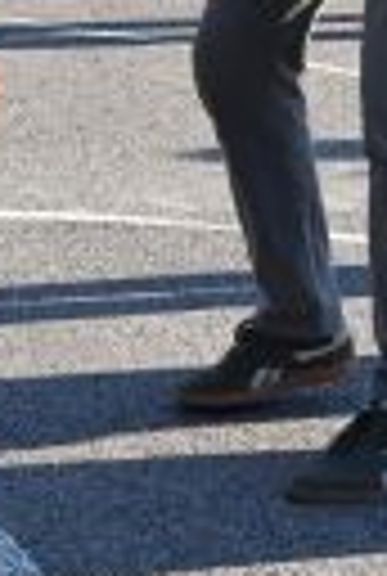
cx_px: 115
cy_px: -63
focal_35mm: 206
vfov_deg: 9.9
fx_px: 3304
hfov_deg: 6.7
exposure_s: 1/640
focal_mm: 44
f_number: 13
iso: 1600
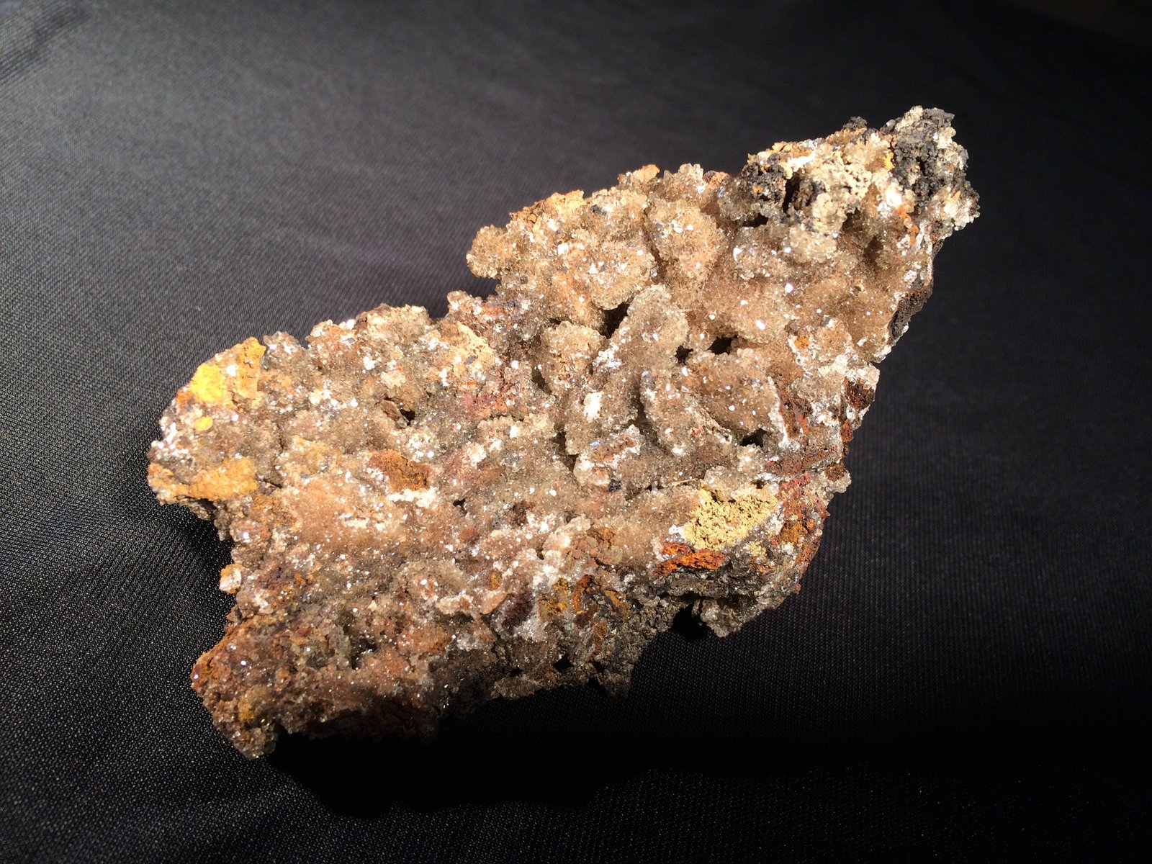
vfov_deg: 48.2
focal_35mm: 29
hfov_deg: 61.7
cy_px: 432
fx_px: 965
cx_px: 576
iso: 40
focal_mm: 4.15
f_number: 2.2
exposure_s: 1/40
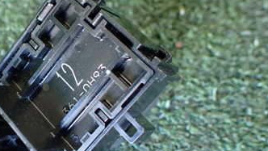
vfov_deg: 20.4
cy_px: 84
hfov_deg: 34.0
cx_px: 40
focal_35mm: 59
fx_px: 419
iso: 800
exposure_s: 1/30
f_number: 2.3
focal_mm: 5.4
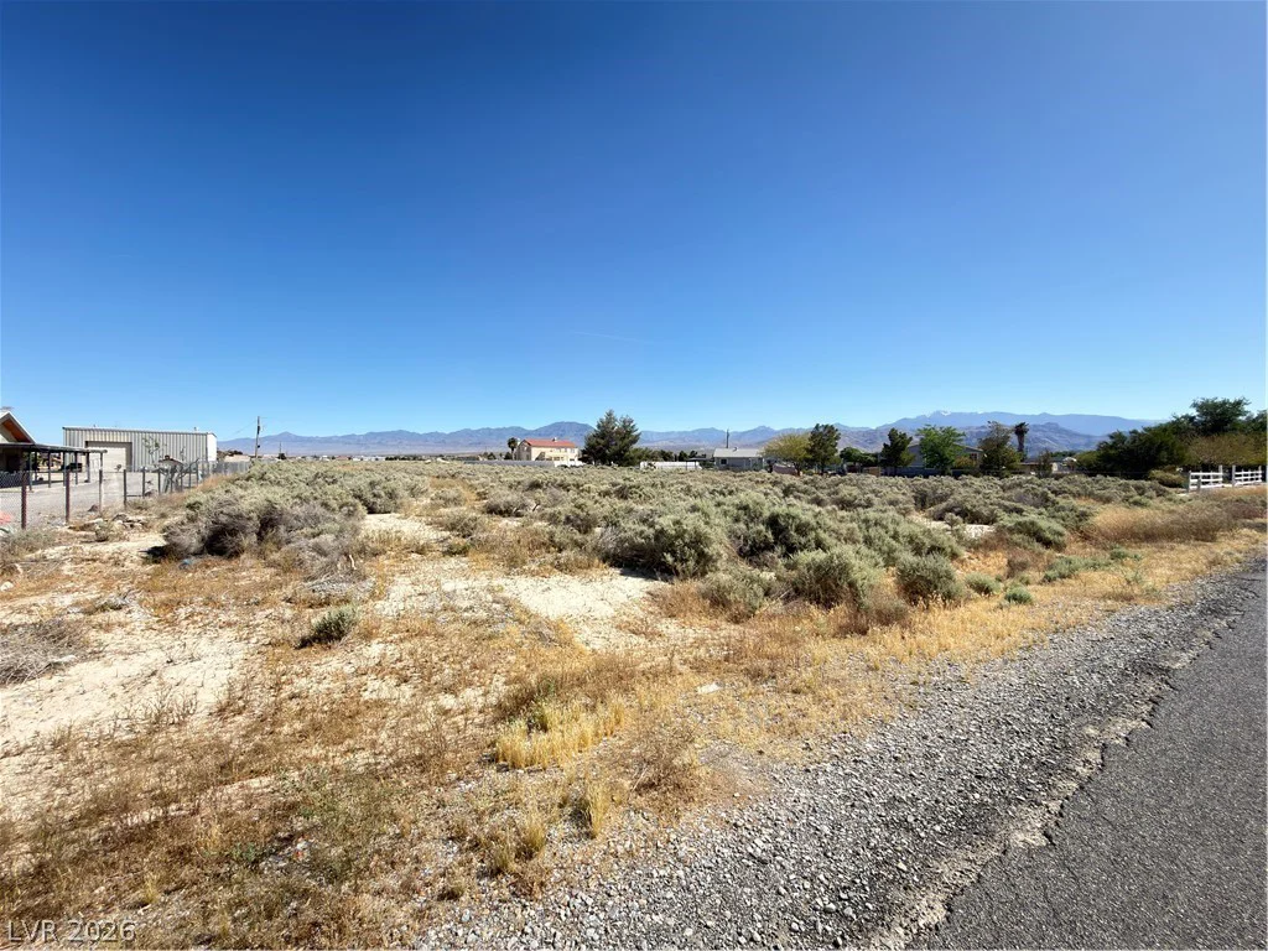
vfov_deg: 85.7
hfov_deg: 102.1
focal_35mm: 14
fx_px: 513
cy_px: 476
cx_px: 634
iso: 16
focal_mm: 2.22
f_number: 2.2
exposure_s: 1/495
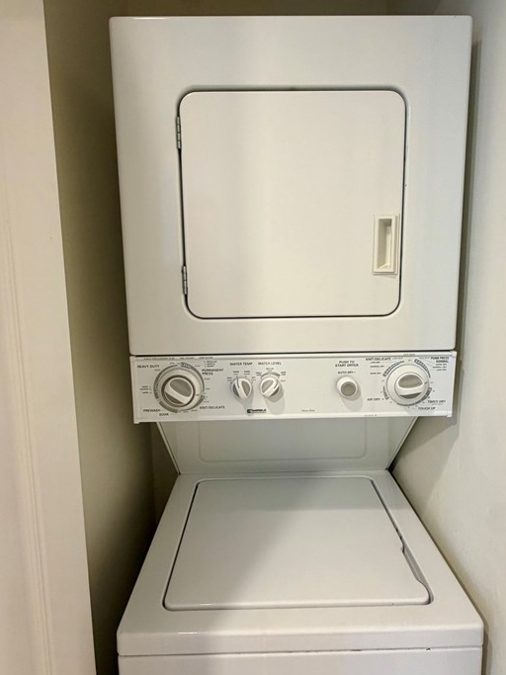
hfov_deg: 63.4
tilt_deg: -6.5
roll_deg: +0.1
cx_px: 266
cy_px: 317
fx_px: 409
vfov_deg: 78.9
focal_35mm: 21
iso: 160
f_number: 2.2
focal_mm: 2.22
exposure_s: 1/60
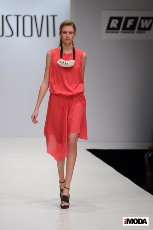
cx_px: 76
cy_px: 115
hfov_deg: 6.8
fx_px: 1295
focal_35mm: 202
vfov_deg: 10.2
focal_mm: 135
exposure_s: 1/250
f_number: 3.5
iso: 640
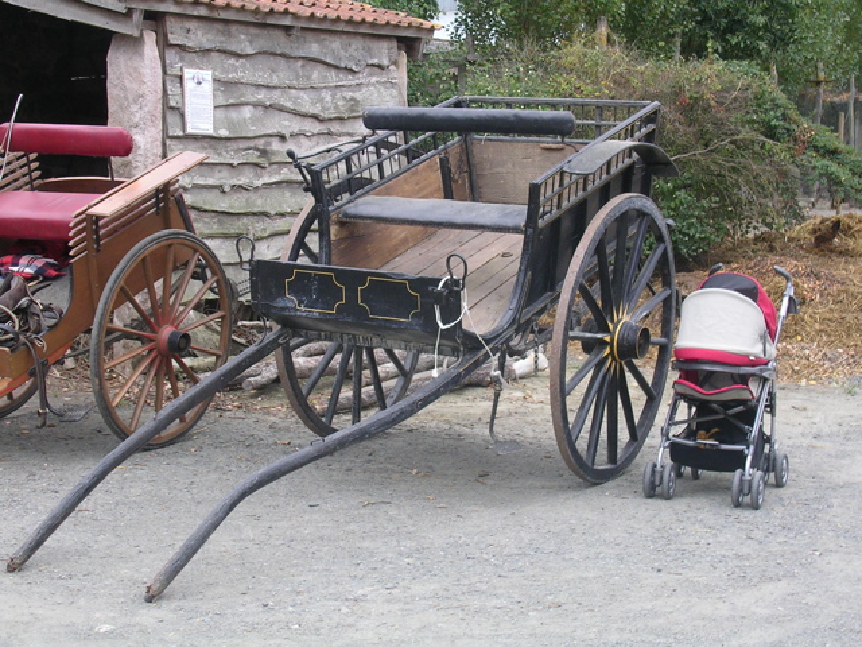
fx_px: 1668
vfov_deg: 21.9
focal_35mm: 67
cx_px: 431
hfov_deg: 29.0
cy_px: 324
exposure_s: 1/47.9
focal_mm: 10.2
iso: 50
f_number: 3.6
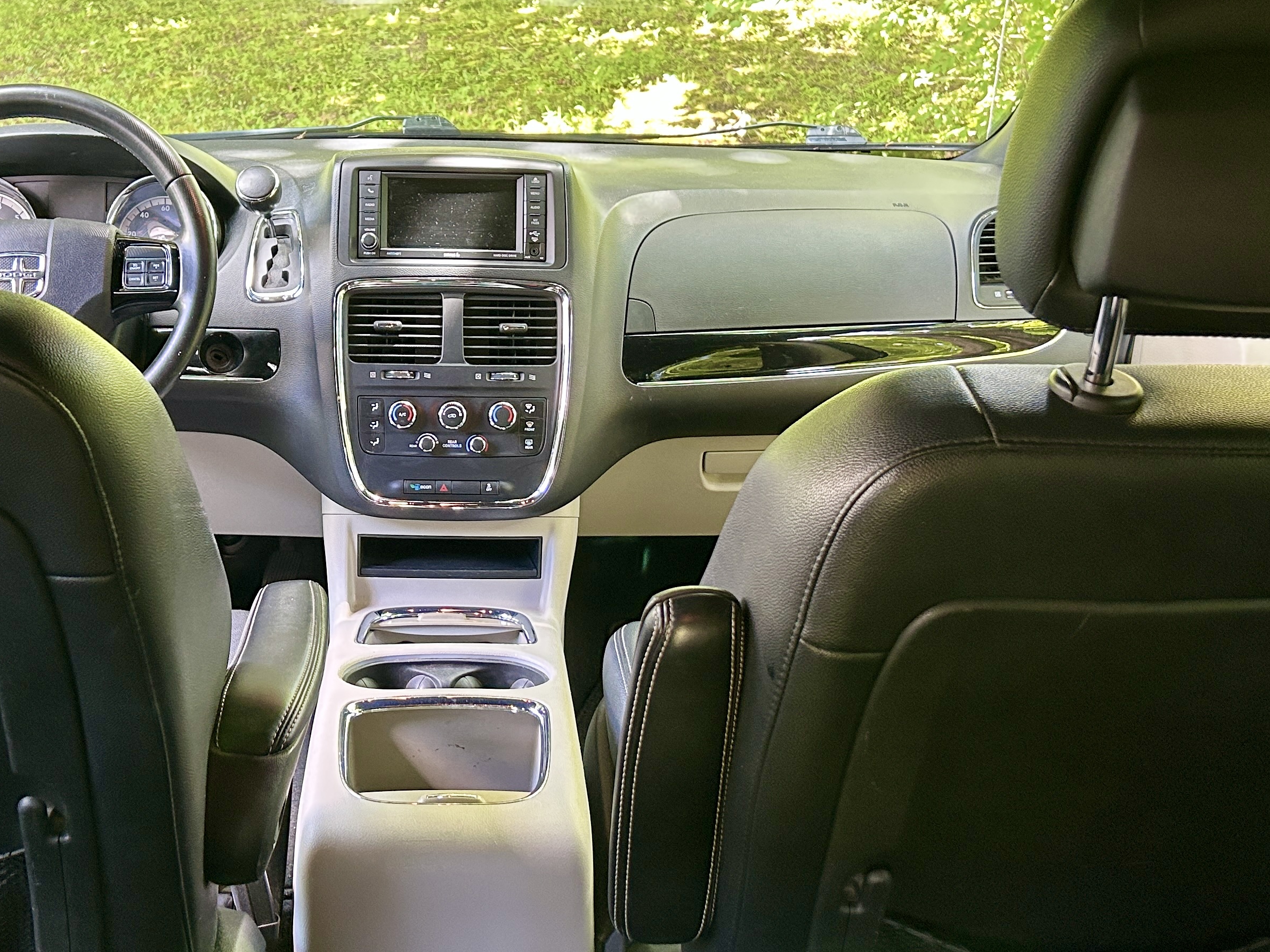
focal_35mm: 44
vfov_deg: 32.8
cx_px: 455
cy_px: 421
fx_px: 1614
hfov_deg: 42.5
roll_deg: +1.5
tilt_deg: -18.4
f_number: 1.5
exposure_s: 1/60
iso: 200
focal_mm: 5.7
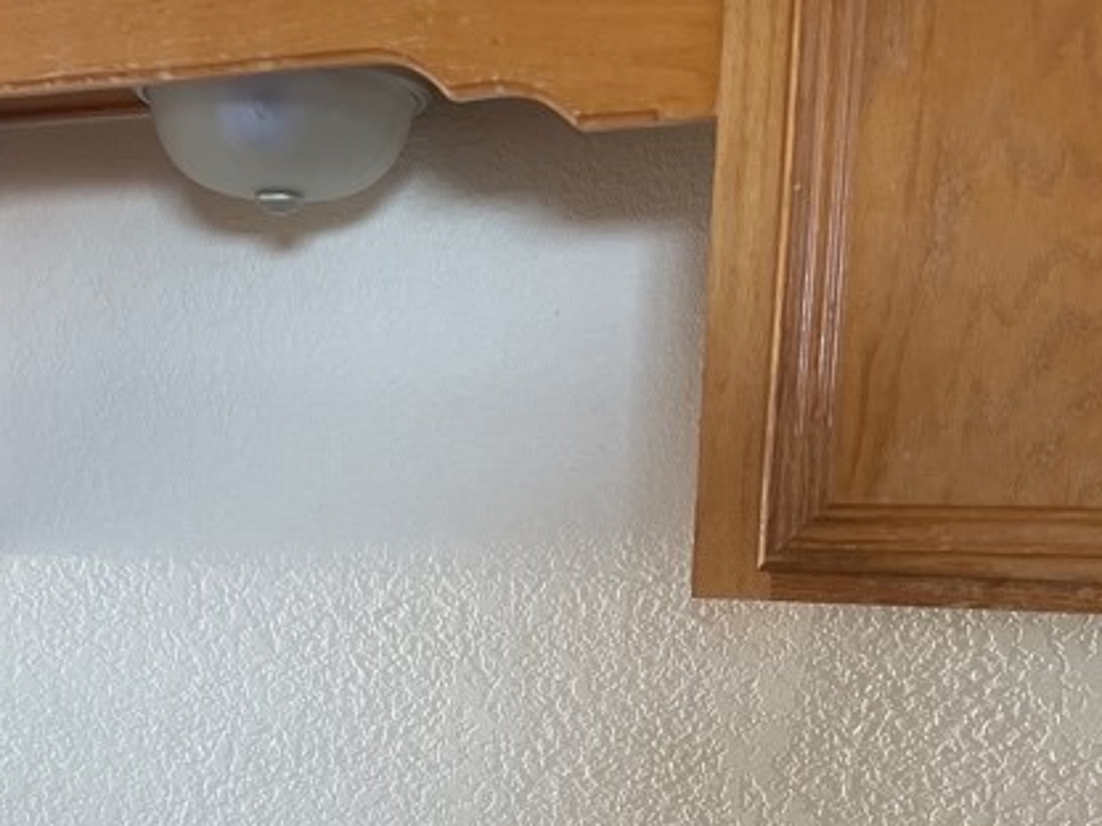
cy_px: 882
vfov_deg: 21.8
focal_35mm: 64
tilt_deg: -8.9
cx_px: 368
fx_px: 2037
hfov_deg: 30.1
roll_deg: -1.4
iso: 200
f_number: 1.5
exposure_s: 1/60
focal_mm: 5.7
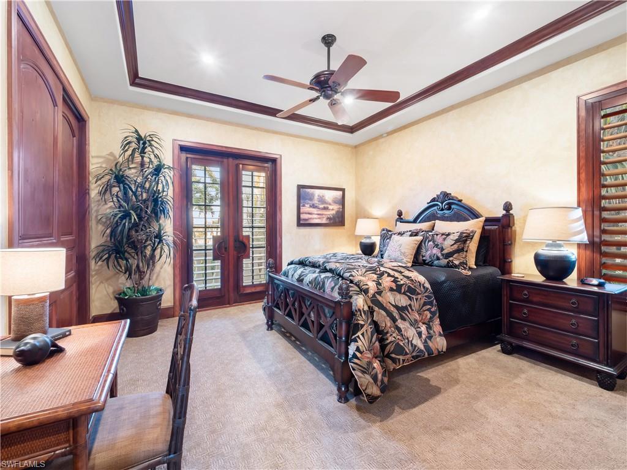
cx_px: 314
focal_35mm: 14
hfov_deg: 102.1
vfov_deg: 85.7
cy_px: 235
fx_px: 254
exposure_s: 2
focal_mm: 7
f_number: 7.1
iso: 200
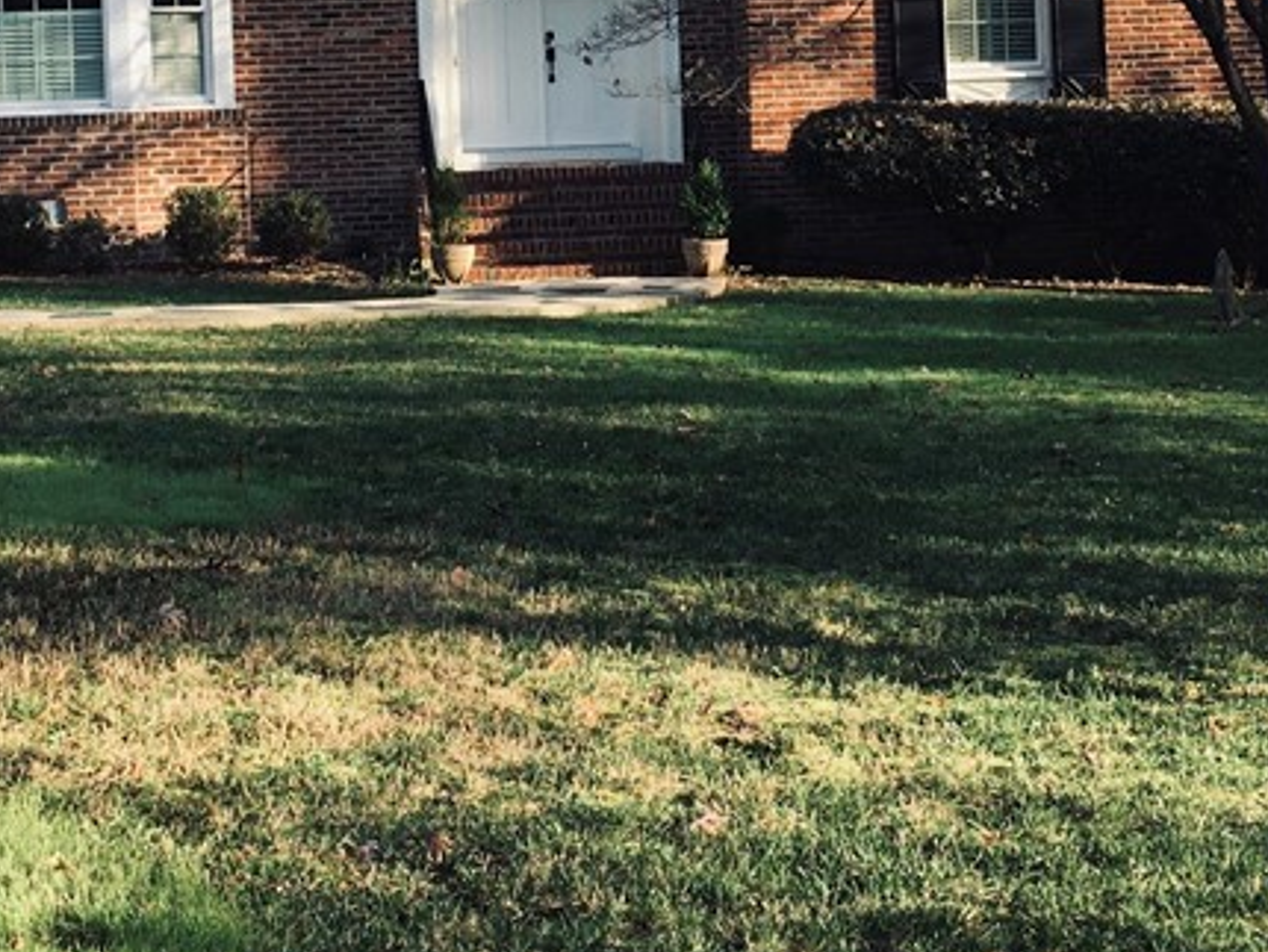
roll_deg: +2.4
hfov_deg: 28.1
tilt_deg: -0.1
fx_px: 2529
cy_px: 147
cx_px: 501
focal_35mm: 69
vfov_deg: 21.0
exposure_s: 1/184
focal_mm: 4.15
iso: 25
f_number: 2.2
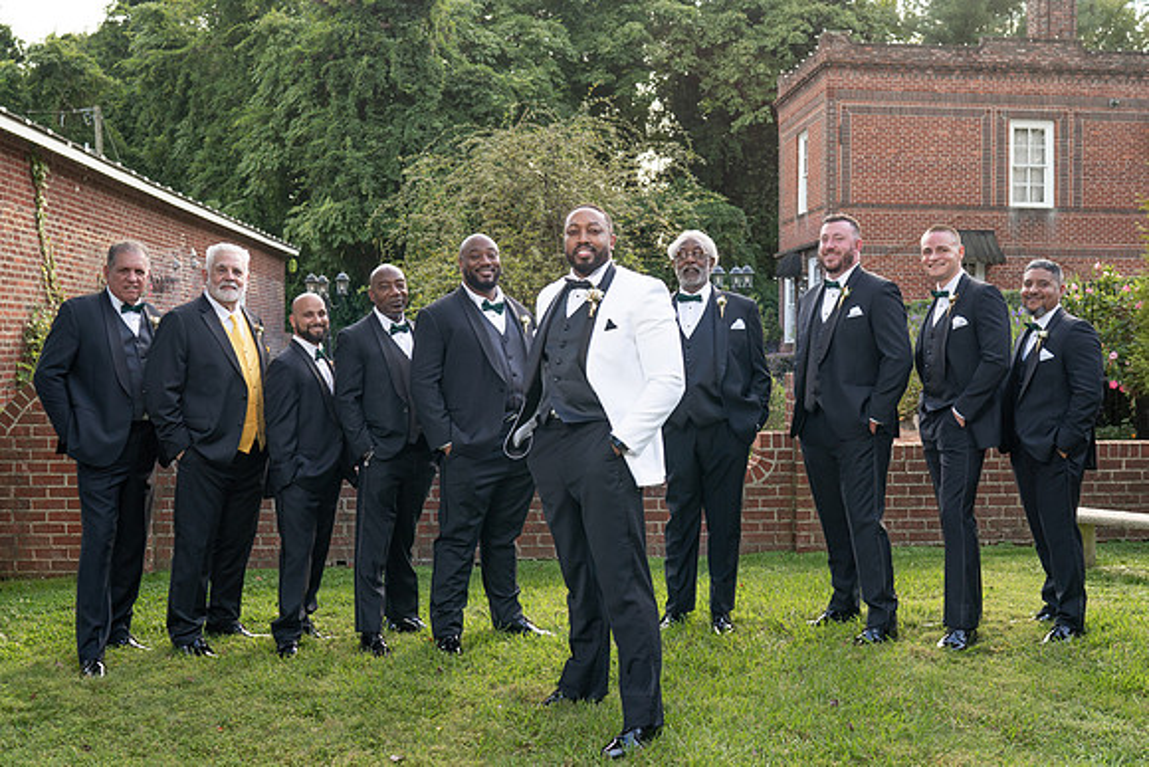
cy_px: 377
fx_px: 1227
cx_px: 564
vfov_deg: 34.7
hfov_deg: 50.2
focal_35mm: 38
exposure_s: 1/250
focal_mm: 35
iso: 200
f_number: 4
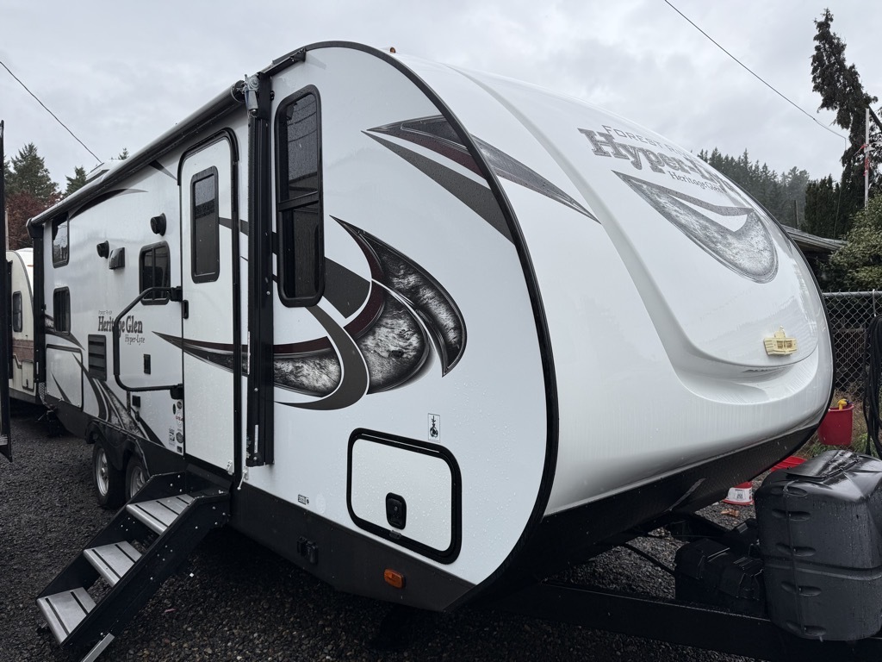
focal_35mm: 24
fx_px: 612
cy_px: 331
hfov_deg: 71.6
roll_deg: +0.2
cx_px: 441
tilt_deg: -0.1
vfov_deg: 56.8
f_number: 1.78
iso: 80
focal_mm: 6.76
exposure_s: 1/1122
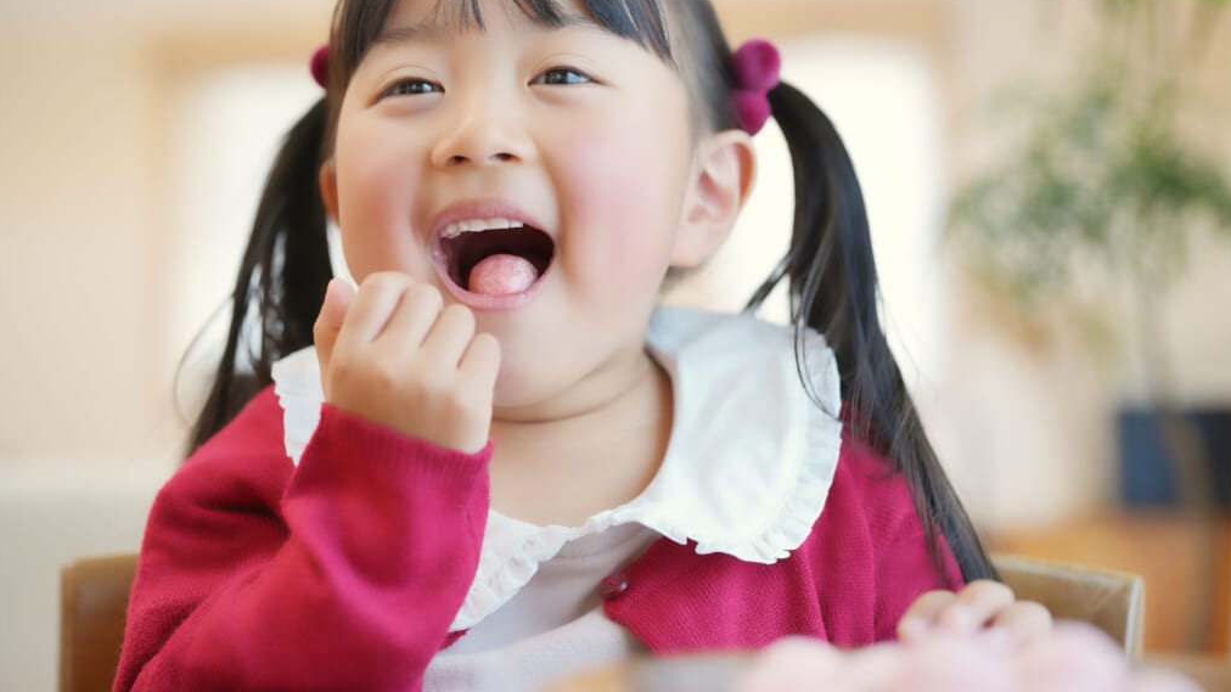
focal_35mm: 53
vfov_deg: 22.6
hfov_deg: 39.2
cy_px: 290
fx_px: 1730
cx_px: 620
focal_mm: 50
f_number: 2.5
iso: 400
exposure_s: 1/40
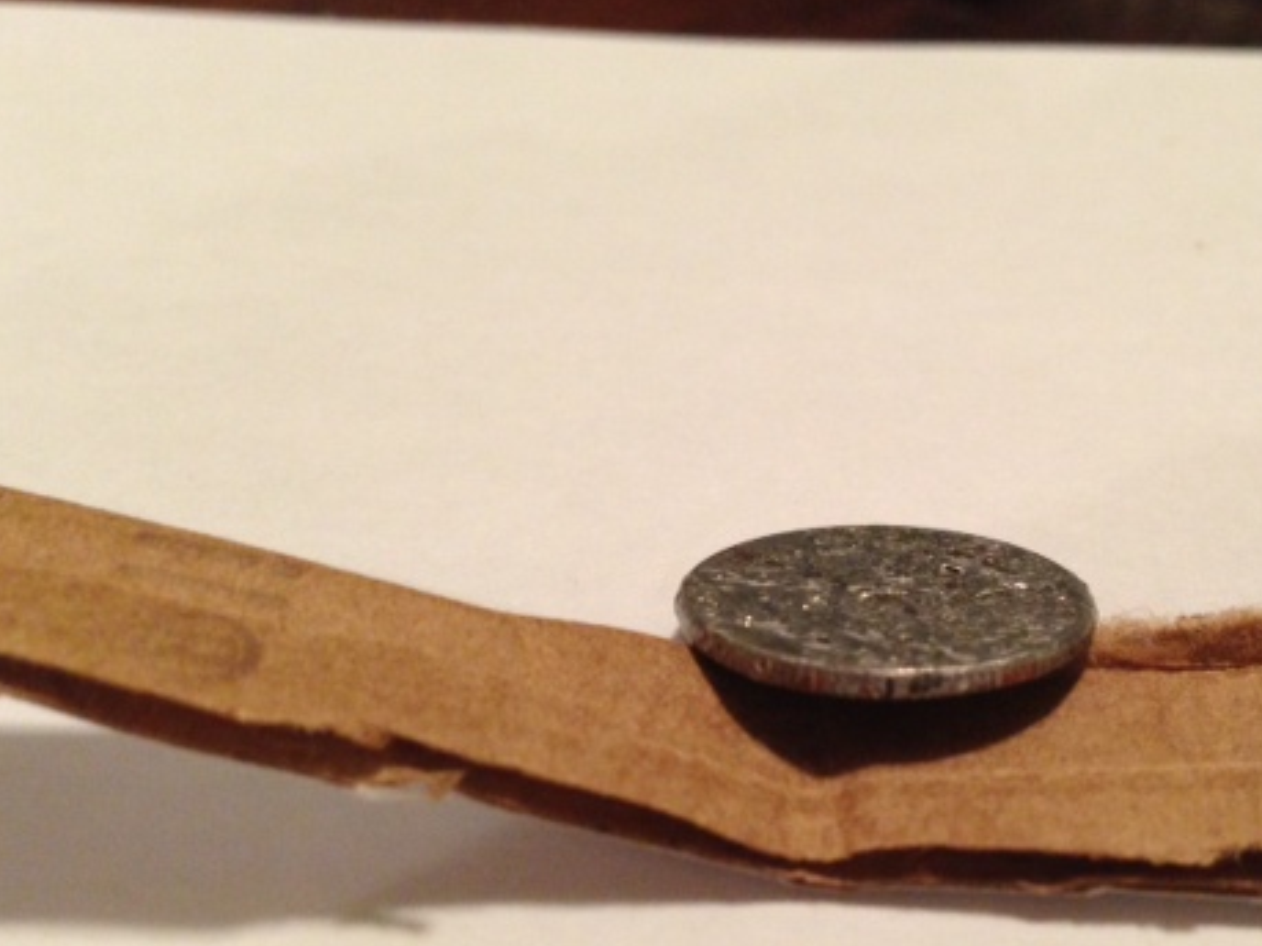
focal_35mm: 46
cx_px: 814
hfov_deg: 40.9
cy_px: 594
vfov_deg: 31.4
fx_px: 1677
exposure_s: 1/20
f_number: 2.4
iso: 250
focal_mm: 4.13
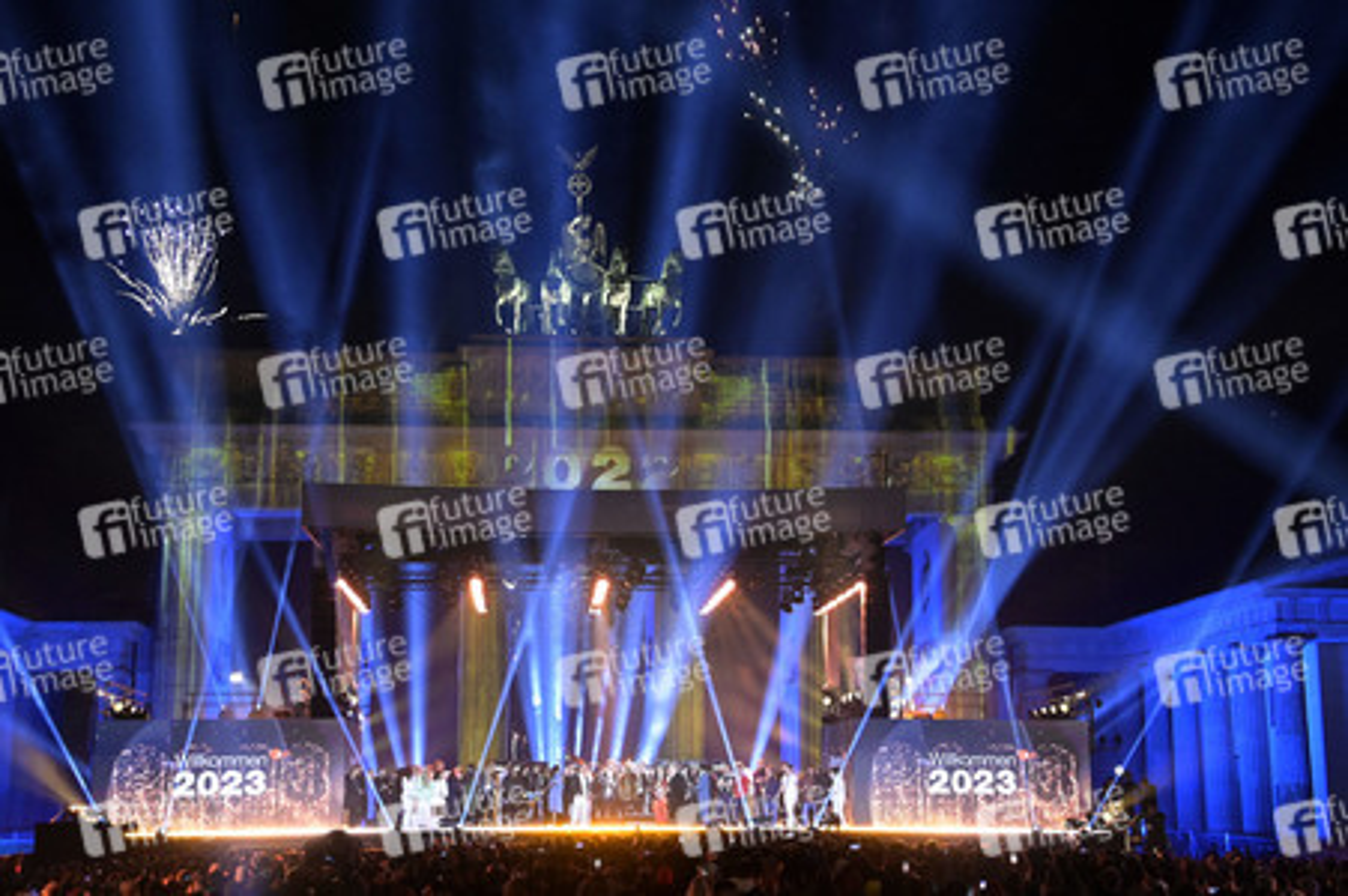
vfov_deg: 24.6
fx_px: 2058
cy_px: 448
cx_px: 674
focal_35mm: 55
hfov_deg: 36.3
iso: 12800
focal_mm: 55
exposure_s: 1/250
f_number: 5.6
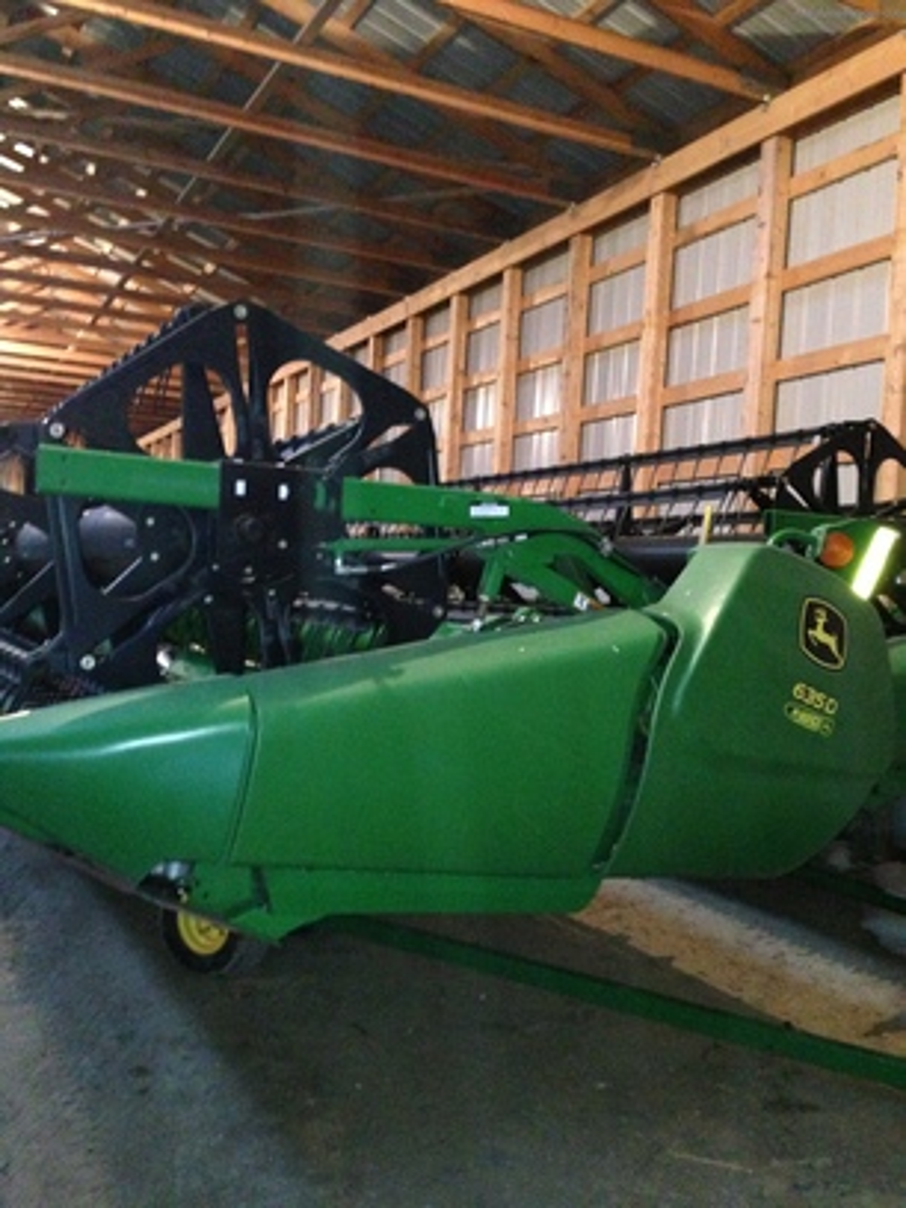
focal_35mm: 33
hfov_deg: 42.9
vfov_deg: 55.4
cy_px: 604
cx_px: 453
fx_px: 1152
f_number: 2.4
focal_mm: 4.13
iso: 800
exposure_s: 1/16
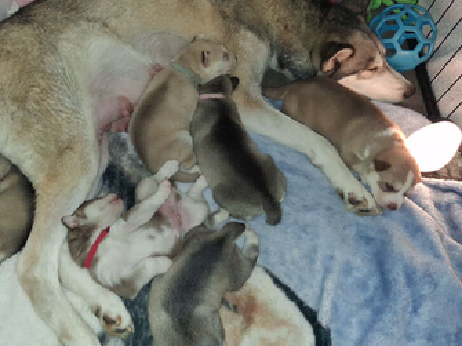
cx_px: 143
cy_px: 163
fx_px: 507
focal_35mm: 38
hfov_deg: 47.9
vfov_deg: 37.7
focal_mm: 4
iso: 320
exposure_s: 1/60
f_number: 1.8
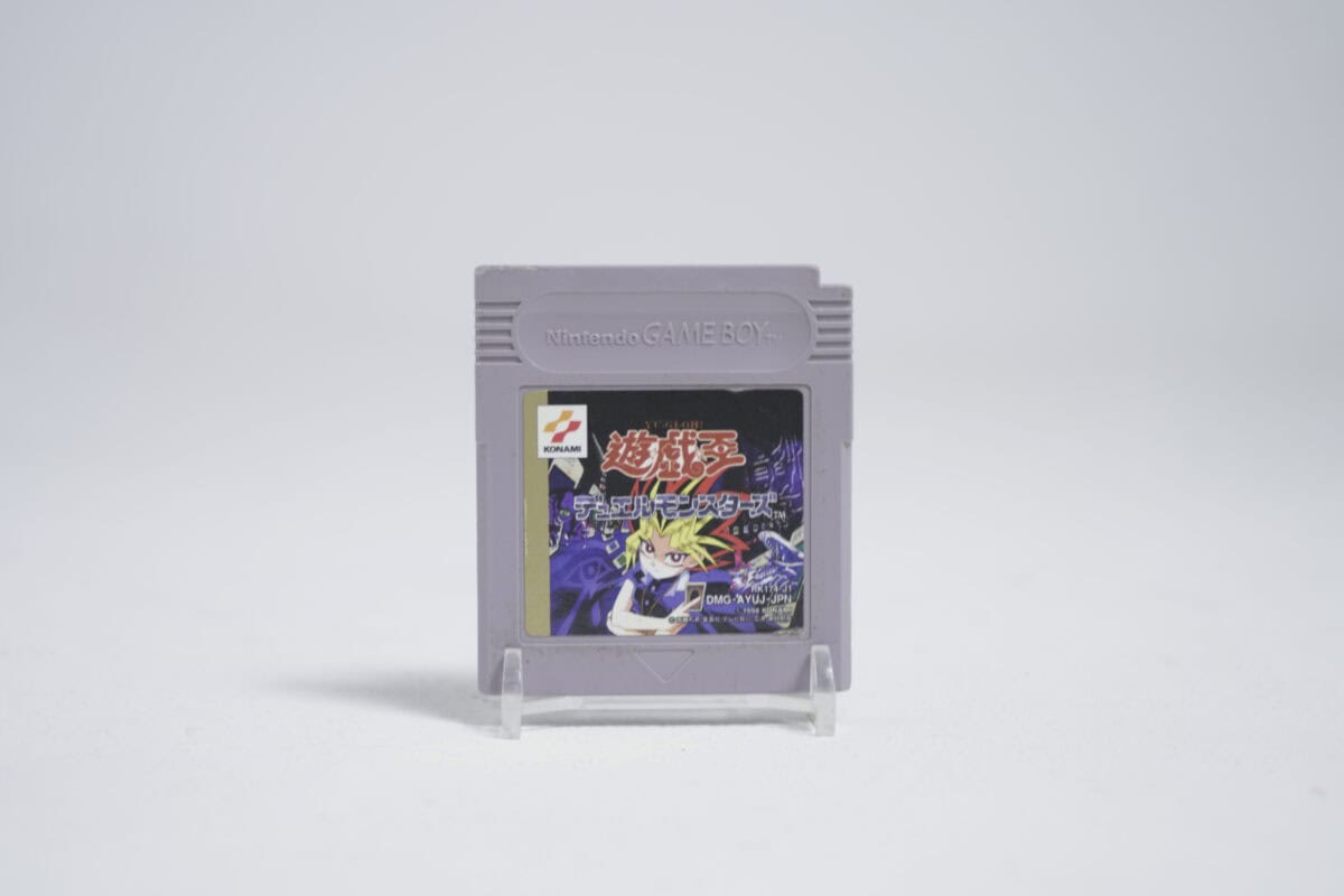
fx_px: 2613
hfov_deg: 28.8
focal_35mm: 70
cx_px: 672
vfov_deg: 19.5
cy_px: 448
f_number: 5.6
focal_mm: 70
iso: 100
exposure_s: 1/5
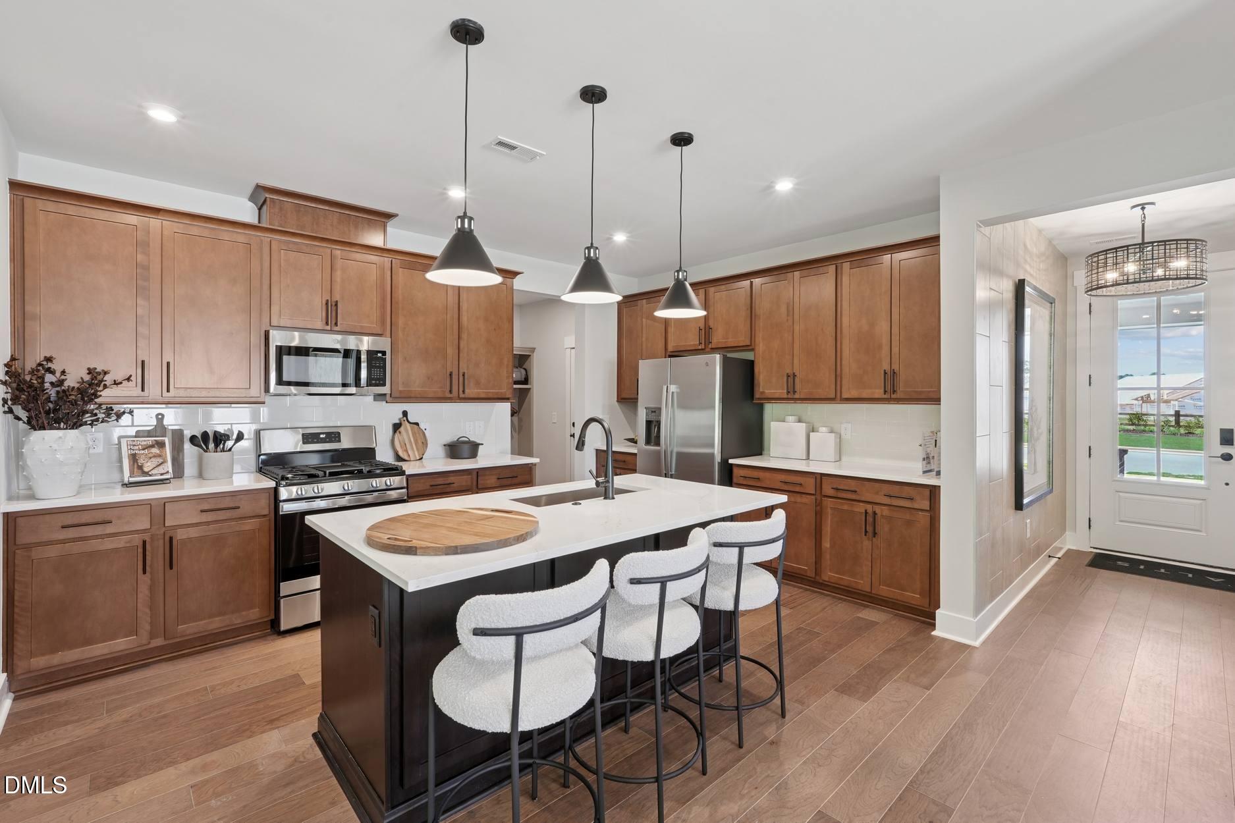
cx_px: 618
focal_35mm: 16
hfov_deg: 96.7
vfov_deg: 73.7
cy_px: 412
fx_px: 549
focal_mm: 16
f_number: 11
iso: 200
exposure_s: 1/4
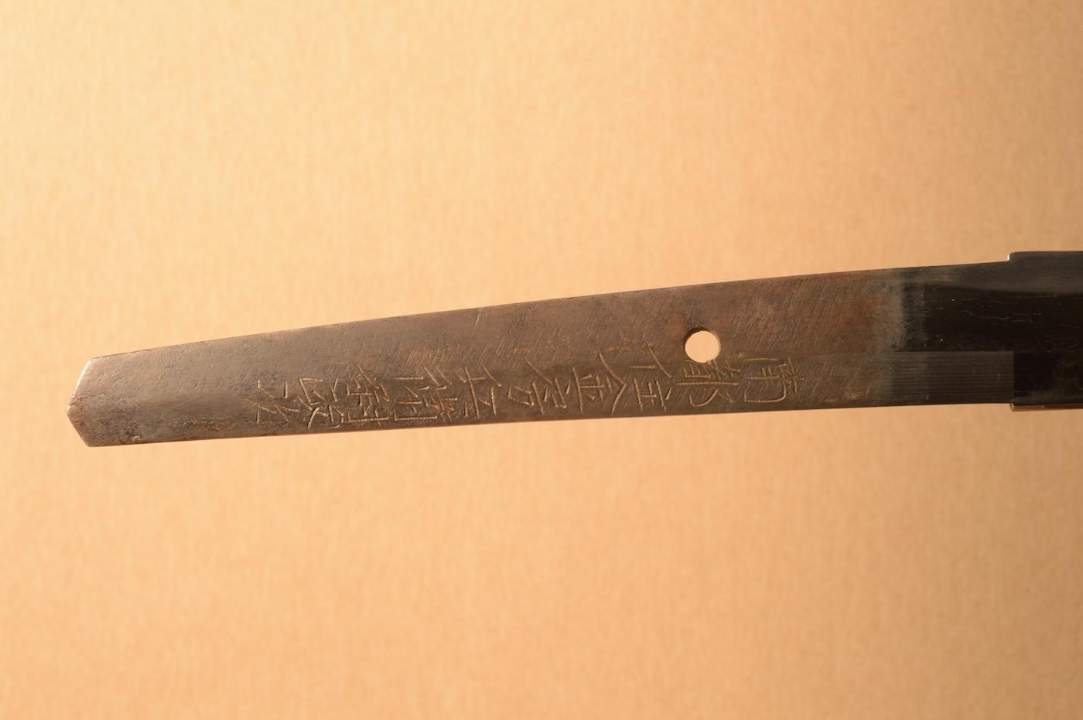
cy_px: 360
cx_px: 542
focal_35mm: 75
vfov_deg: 18.2
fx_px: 2254
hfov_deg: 27.0
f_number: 11
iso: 400
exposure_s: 1/1.6
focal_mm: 50
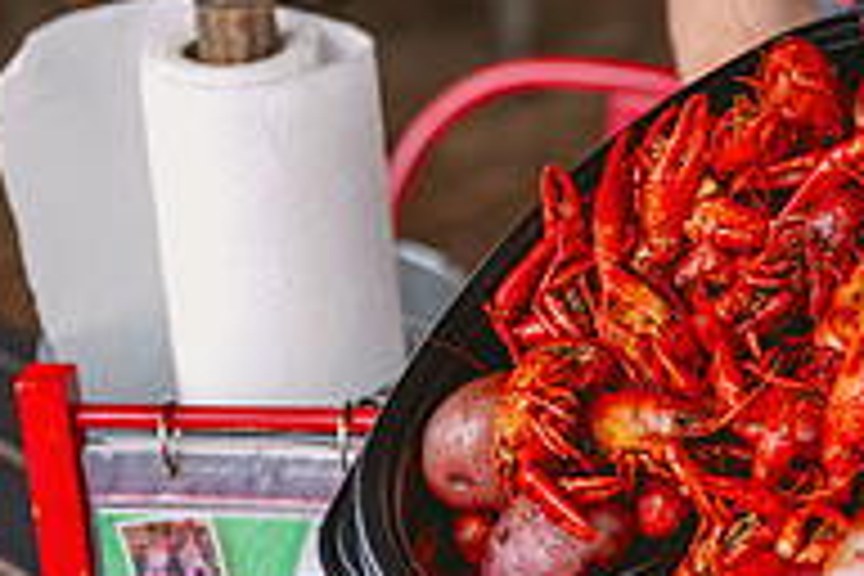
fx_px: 3192
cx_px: 986
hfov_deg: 15.0
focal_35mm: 133
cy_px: 245
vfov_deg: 10.3
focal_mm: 44
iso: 200
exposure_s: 1/400
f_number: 2.8
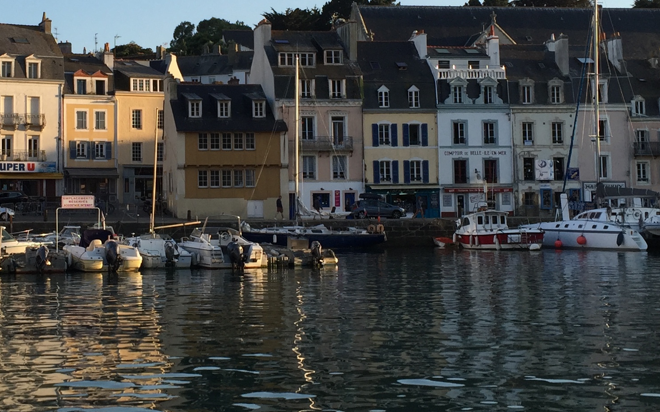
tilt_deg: +4.1
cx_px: 206
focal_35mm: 68
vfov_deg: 19.1
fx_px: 1223
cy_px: 125
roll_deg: +0.1
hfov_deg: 29.9
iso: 32
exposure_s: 1/534
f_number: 2.2
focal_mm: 4.15
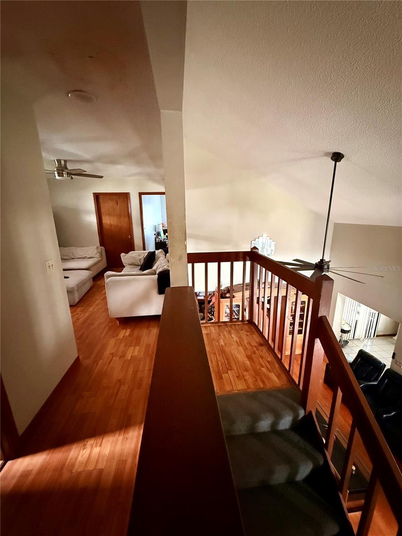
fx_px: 217
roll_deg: +1.0
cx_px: 201
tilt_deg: -14.9
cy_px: 268
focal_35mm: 14
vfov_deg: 102.1
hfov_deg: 85.7
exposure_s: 1/49
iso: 1250
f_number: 2.2
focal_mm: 2.22
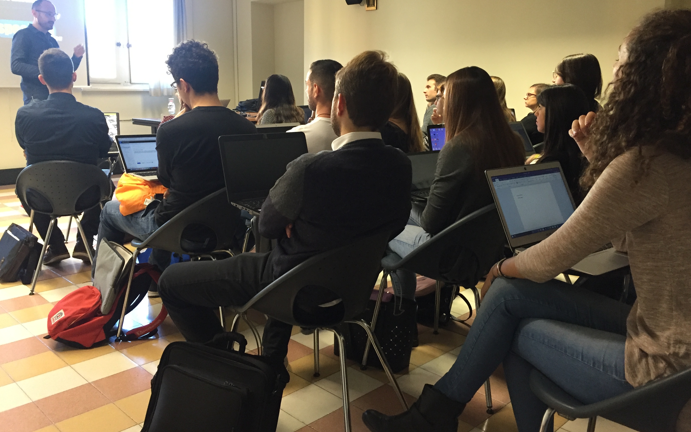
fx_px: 584
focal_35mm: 31
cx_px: 347
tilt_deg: -9.2
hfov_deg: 61.2
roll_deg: -1.0
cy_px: 176
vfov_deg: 40.4
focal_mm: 4.15
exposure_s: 1/33
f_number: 2.2
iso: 200
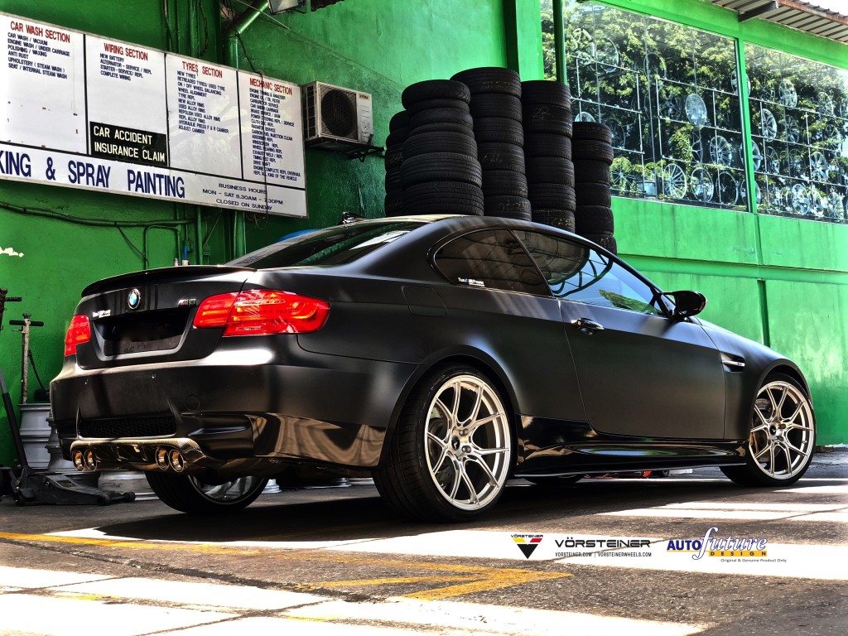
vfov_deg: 28.0
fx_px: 1274
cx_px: 424
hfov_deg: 36.8
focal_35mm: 52
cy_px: 318
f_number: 2.4
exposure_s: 1/53
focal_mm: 6
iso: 20
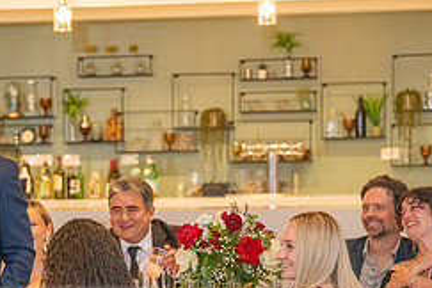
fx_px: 2004
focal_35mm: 167
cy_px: 328
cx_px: 0
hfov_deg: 12.2
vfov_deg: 8.2
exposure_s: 1/200
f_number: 2.8
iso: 2000
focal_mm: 70
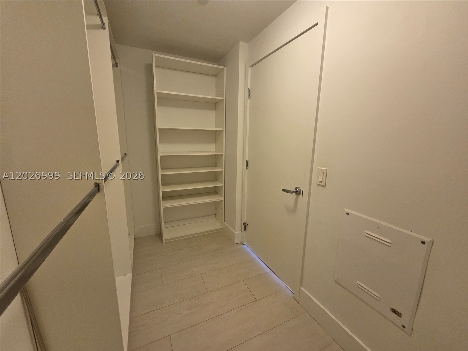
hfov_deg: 106.2
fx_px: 176
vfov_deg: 89.9
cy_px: 176
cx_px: 234
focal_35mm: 13
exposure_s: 1/60
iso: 500
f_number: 2.2
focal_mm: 2.2
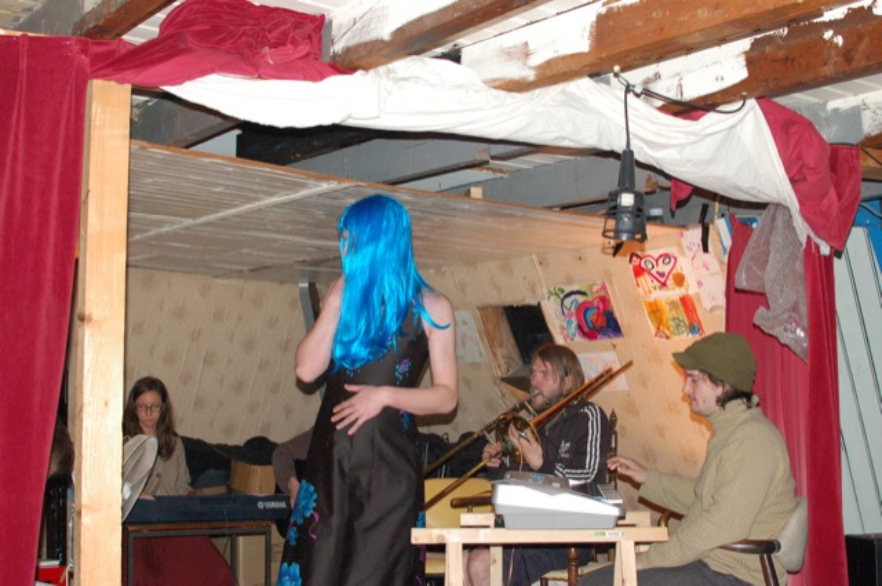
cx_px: 441
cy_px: 293
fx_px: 1285
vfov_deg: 25.7
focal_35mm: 52
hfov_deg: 37.9
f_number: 5
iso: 1600
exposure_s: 1/60
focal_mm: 35
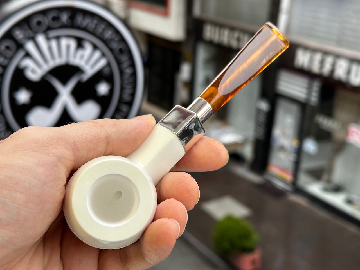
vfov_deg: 30.3
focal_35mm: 48
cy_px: 135
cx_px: 180
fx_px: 499
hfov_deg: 39.7
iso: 80
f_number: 1.78
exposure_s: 1/121
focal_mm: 6.86
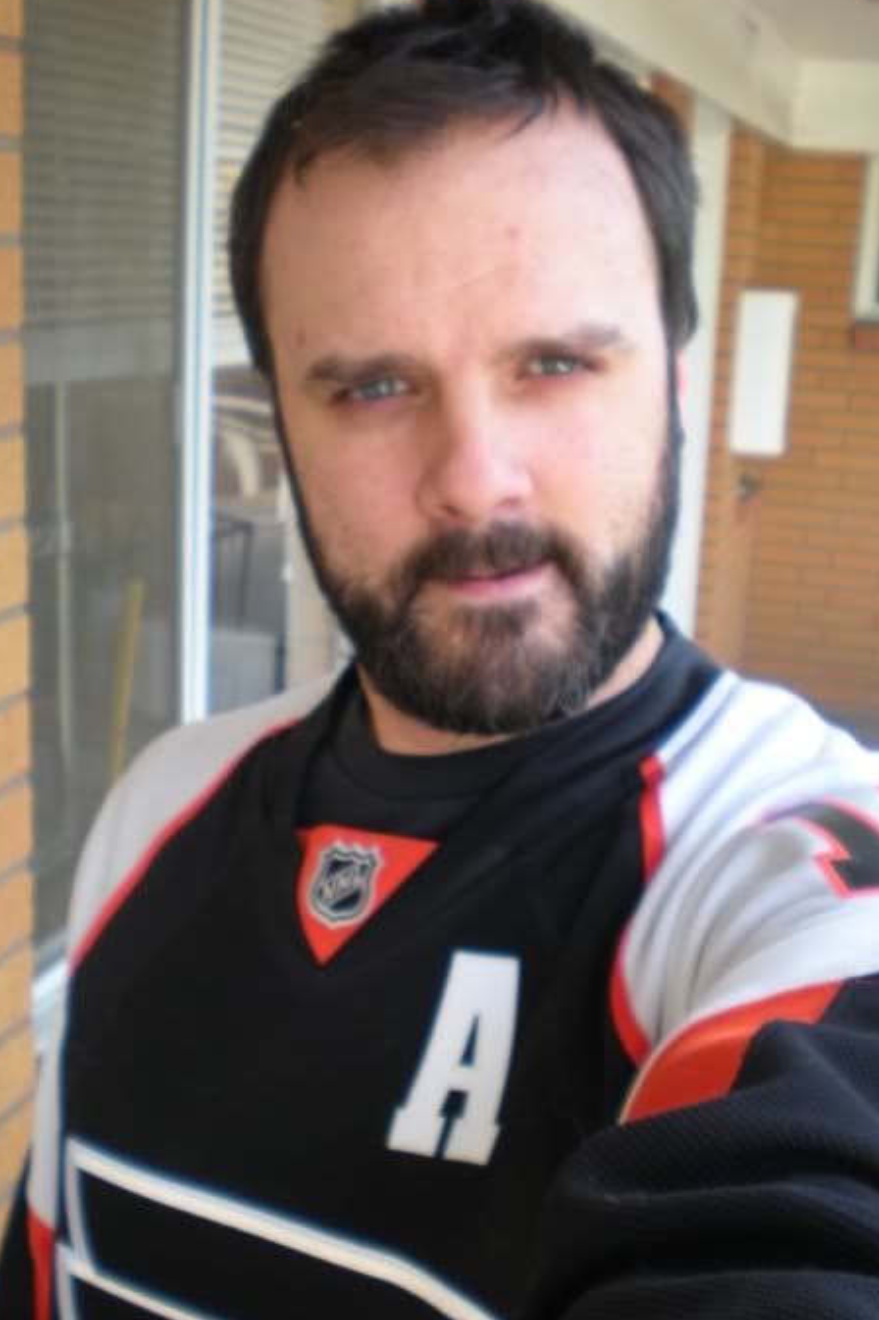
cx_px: 440
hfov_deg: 28.6
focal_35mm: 47
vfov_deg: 41.9
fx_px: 1723
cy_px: 726
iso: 66
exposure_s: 1/67
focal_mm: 6.3
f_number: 3.1
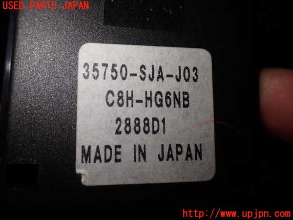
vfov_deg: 46.8
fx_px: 254
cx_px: 146
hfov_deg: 60.0
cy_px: 110
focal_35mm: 30
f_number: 2.3
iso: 100
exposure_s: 1/200
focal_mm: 5.4
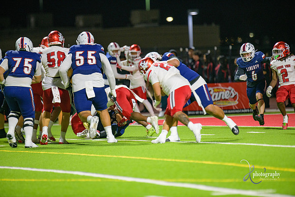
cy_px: 98
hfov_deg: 6.9
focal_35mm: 300
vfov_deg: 4.6
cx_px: 148
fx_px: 2459
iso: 2000
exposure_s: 1/250
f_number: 2.8
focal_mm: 300
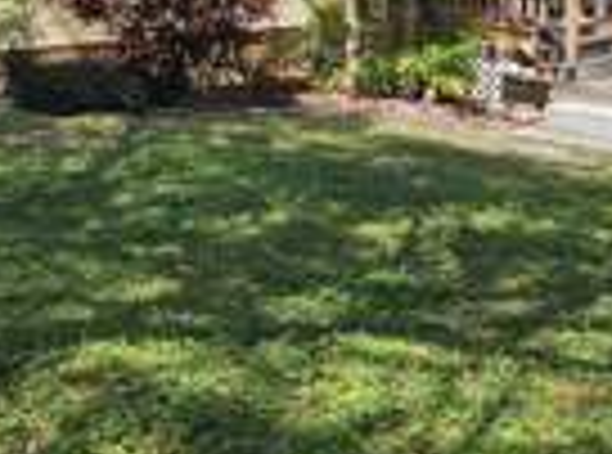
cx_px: 266
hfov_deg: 41.3
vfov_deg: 29.3
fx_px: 810
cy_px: 2
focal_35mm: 46
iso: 50
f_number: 2.2
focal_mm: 2.2
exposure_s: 1/1484
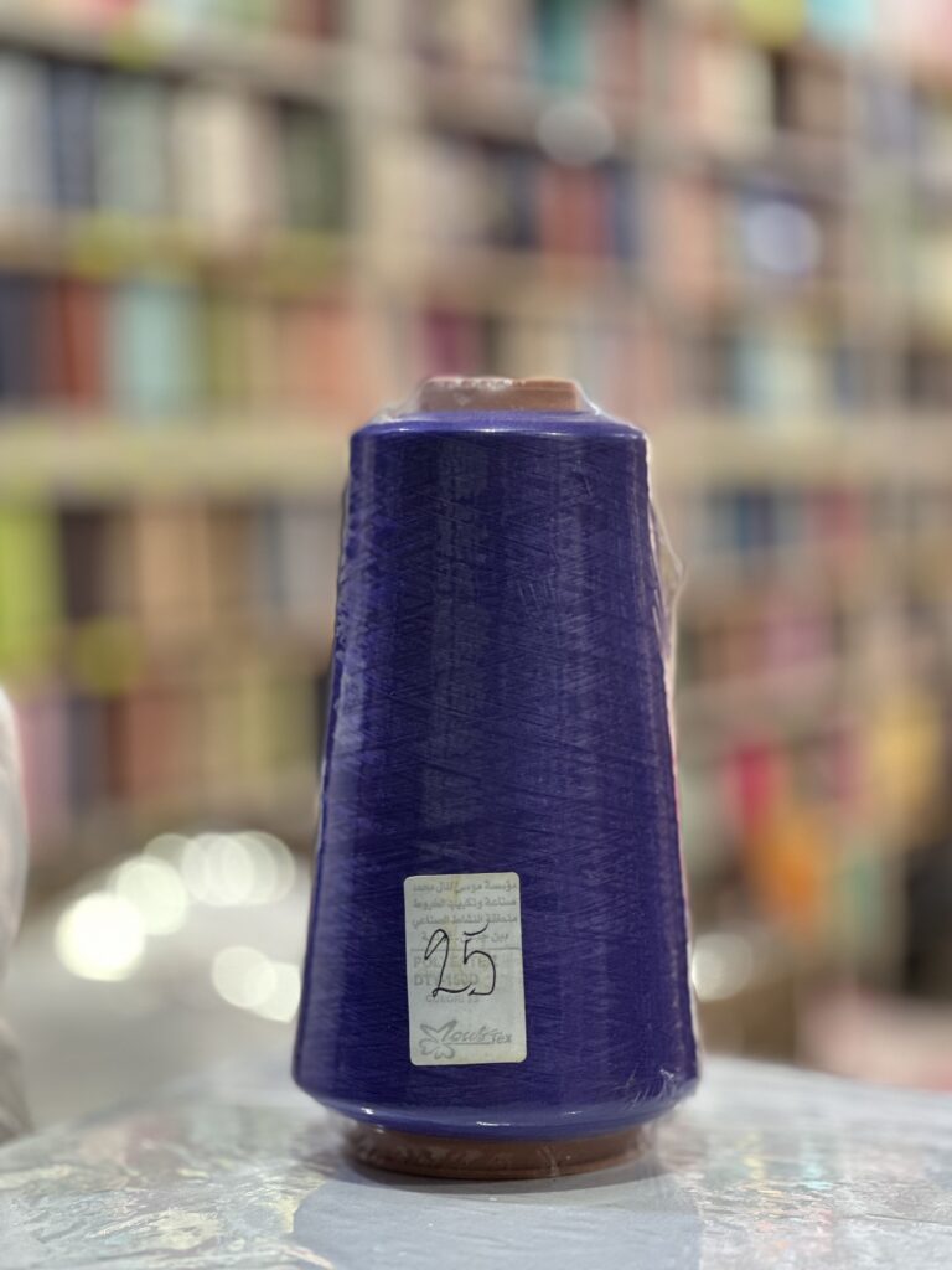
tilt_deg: -2.5
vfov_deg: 25.3
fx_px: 2824
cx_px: 476
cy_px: 635
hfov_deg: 19.1
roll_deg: -0.4
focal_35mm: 77
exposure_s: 1/33
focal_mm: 9
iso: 160
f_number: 2.8
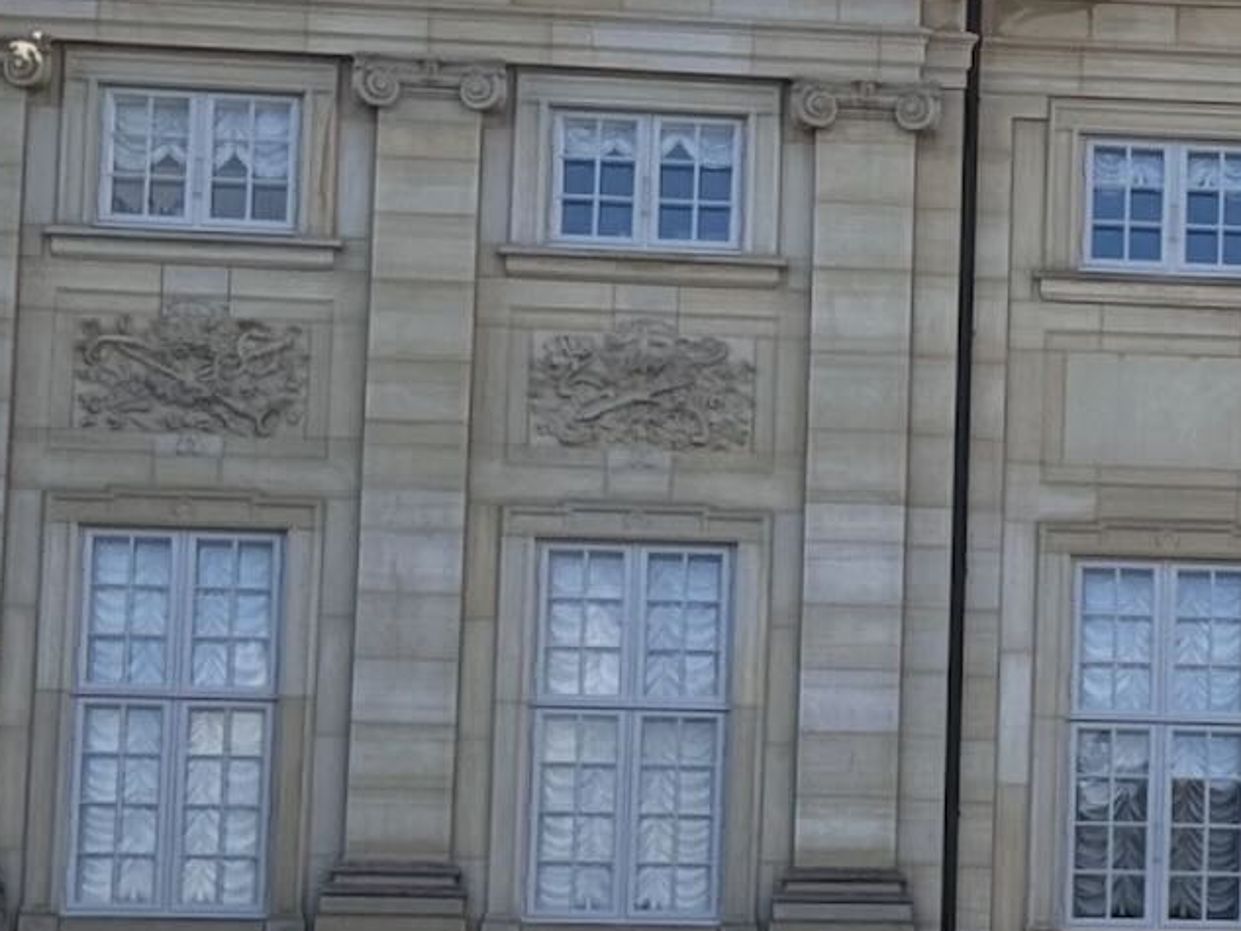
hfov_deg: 10.2
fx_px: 6526
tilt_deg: +8.5
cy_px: 624
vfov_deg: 8.2
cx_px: 2325
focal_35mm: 182
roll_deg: -0.4
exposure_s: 1/1984
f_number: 1.78
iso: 64
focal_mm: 6.76
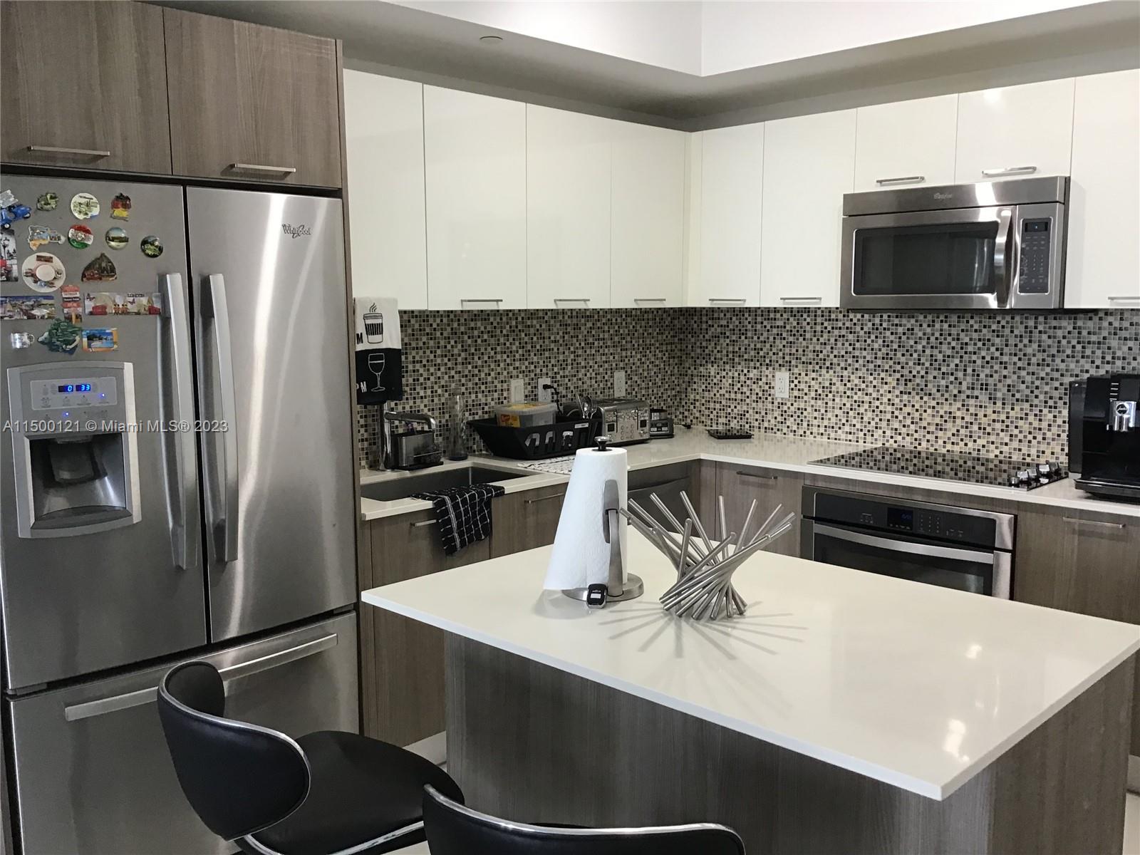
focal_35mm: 31
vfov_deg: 45.4
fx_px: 1021
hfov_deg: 58.4
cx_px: 570
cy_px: 428
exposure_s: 1/30
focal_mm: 3.3
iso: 50
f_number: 2.4
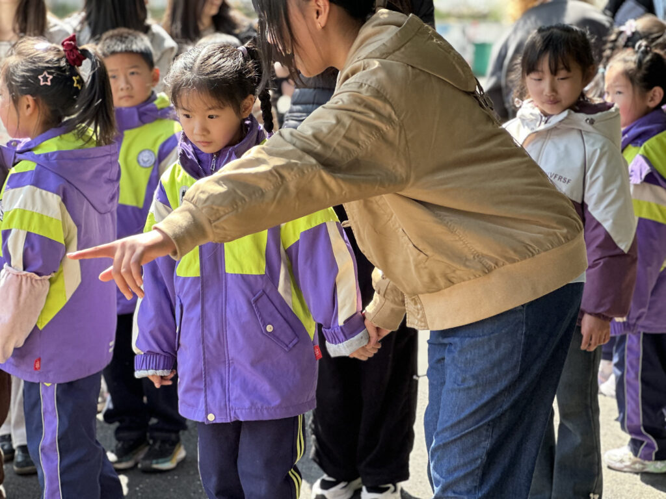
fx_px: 1481
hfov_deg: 25.3
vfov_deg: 19.1
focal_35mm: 77
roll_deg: +1.2
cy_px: 250
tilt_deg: -6.8
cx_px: 333
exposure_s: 1/121
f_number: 2.8
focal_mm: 9
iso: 40
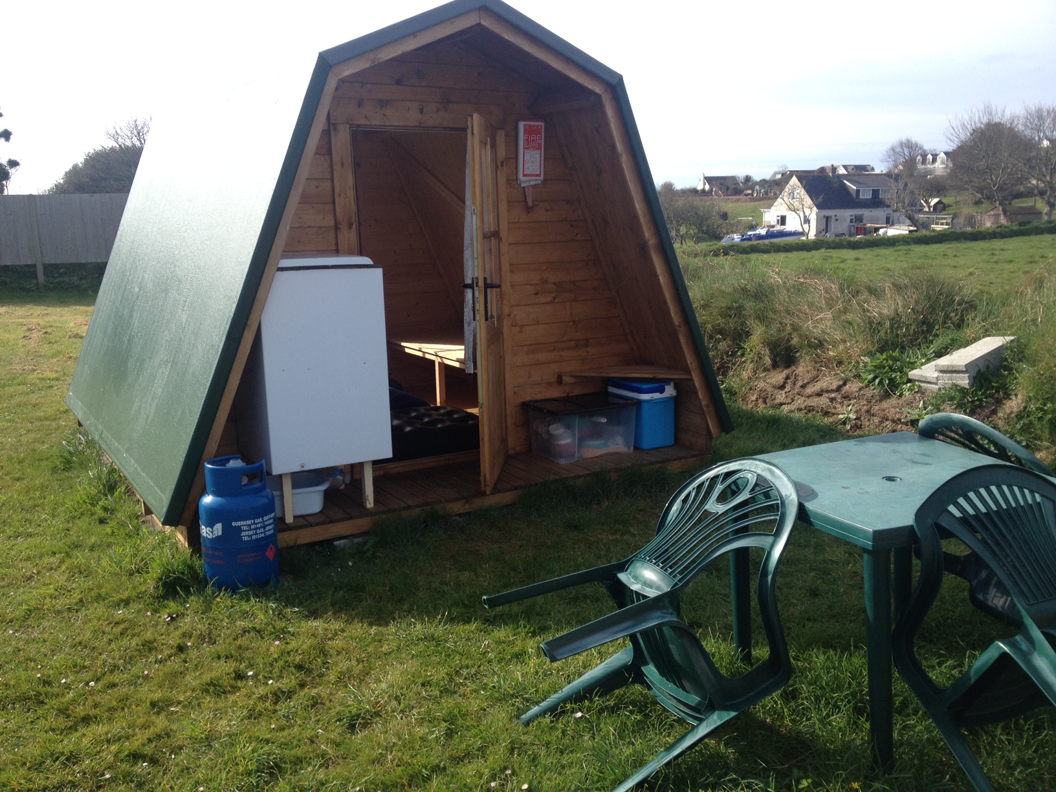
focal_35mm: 35
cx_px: 528
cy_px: 396
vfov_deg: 40.7
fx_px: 1068
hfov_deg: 52.6
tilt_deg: -16.4
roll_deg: +0.1
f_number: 2.4
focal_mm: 4.28
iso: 50
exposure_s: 1/849
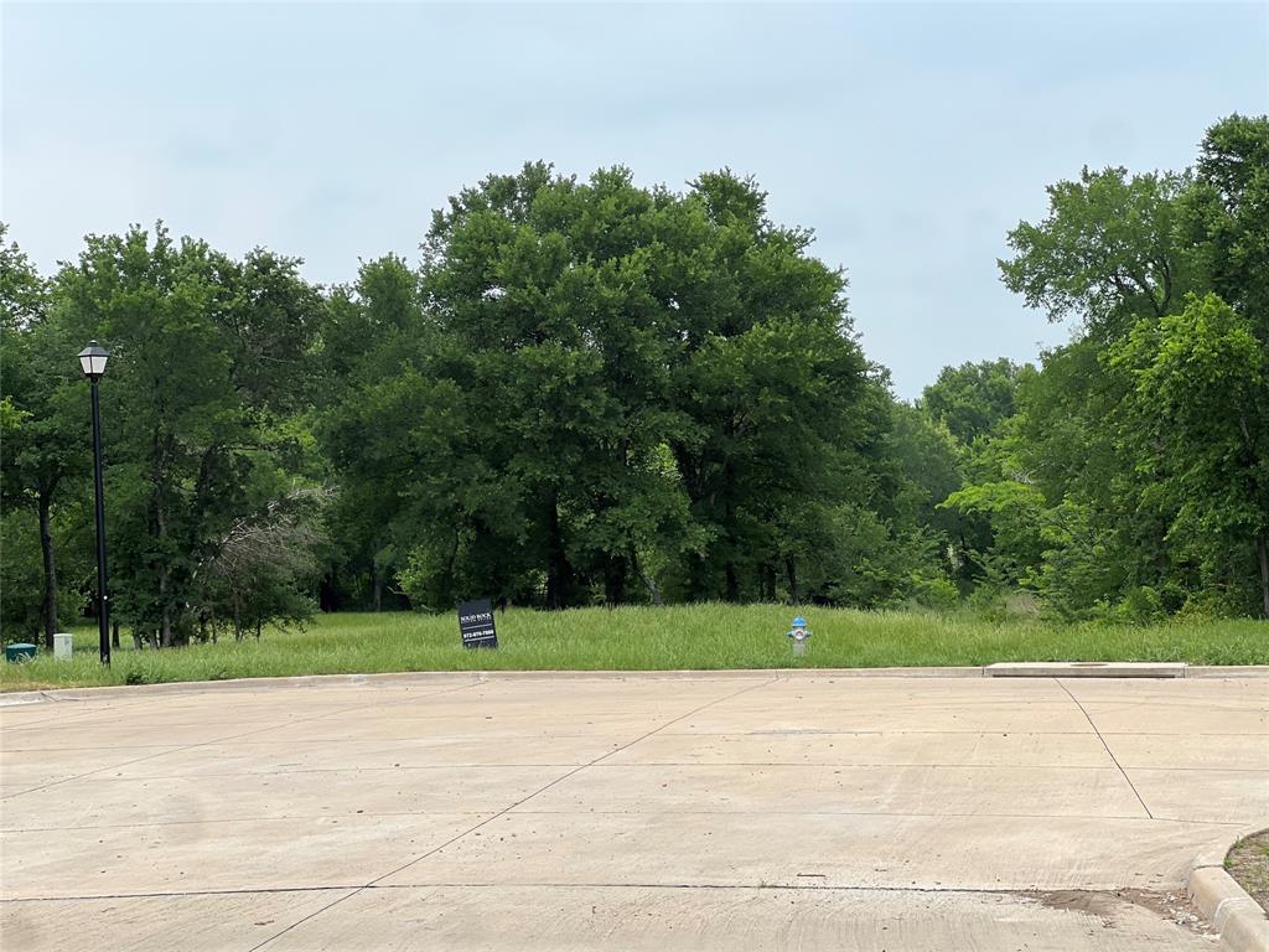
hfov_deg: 25.3
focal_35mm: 77
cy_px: 476
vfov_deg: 19.1
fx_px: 2823
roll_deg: +1.4
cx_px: 634
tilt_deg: +1.2
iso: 32
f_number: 2.8
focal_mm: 9
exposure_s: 1/630
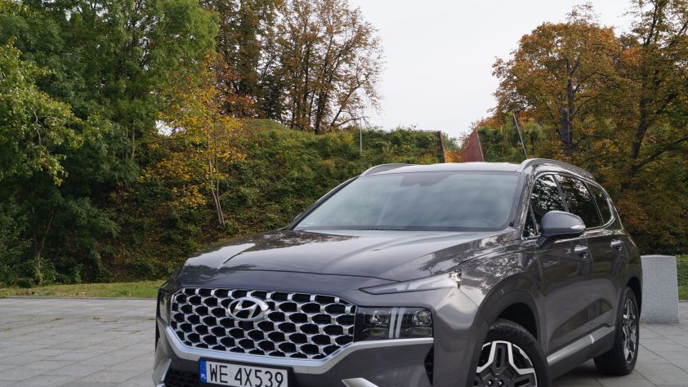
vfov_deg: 28.3
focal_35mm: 42
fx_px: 766
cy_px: 229
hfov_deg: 48.2
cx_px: 386
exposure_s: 1/100
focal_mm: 22
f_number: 10
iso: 100
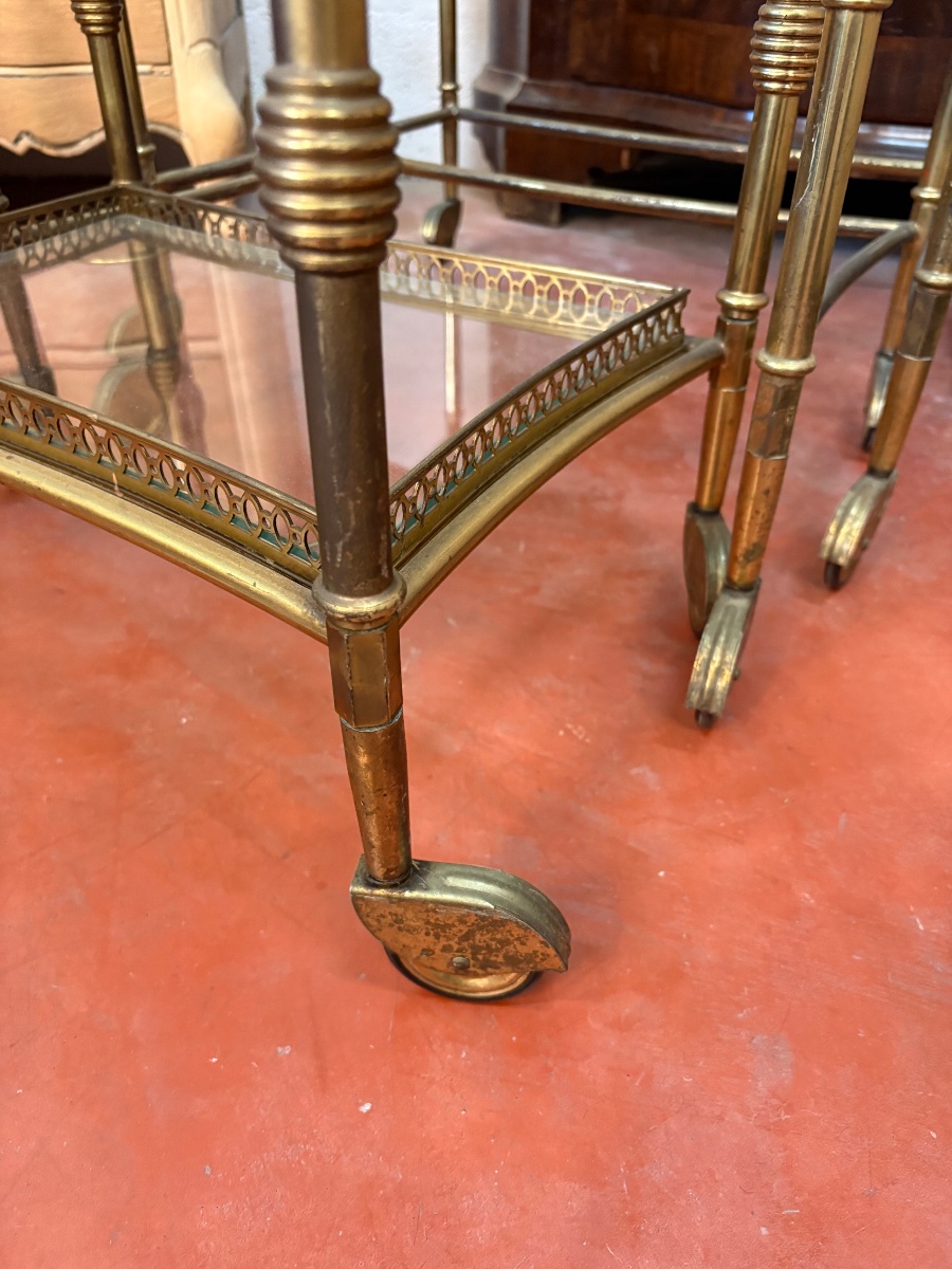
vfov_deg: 67.3
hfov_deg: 53.1
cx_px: 476
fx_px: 953
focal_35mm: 26
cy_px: 634
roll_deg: -0.7
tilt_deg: -35.0
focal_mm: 5.96
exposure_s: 1/50
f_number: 1.6
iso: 500
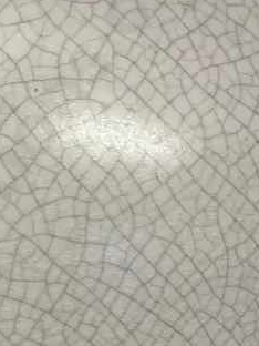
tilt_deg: -39.4
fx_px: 918
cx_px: -111
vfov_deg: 20.7
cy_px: 329
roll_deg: -2.2
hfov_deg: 15.1
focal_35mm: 92
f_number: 1.8
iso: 50
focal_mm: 3.99
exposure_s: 1/50
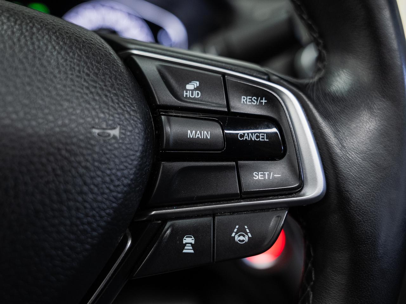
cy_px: 138
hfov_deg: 54.4
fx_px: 395
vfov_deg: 42.2
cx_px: 204
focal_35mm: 34
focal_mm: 28.3
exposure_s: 1/50
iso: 800
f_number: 3.5
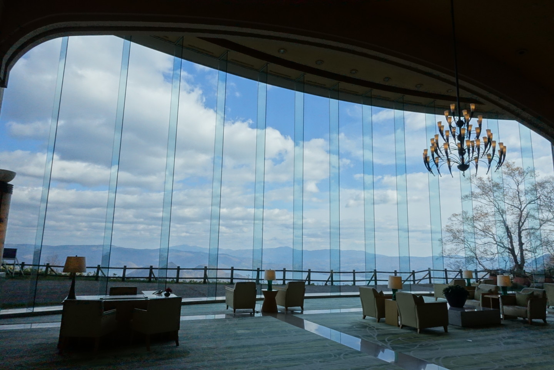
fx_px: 369
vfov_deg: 53.1
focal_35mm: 24
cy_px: 185
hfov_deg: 73.7
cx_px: 277
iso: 800
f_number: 11
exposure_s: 1/500
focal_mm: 8.8
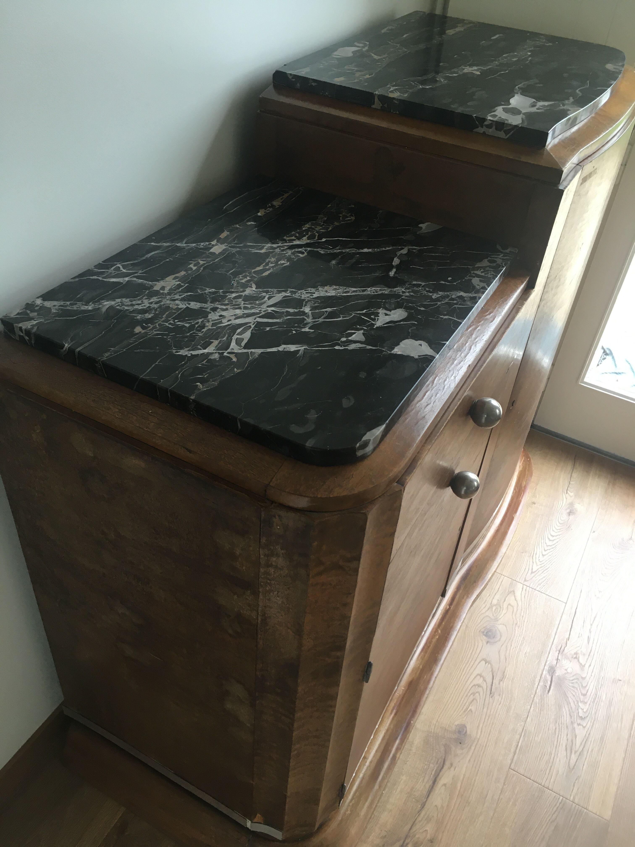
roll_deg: -5.5
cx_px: 318
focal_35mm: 29
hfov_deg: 48.2
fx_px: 709
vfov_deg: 61.7
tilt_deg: -40.2
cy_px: 424
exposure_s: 1/33
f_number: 2.2
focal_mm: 4.15
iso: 80
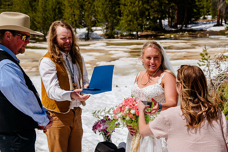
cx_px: 150
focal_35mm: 77
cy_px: 85
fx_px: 486
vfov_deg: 17.7
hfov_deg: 26.3
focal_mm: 58
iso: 200
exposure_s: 1/800
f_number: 5.6
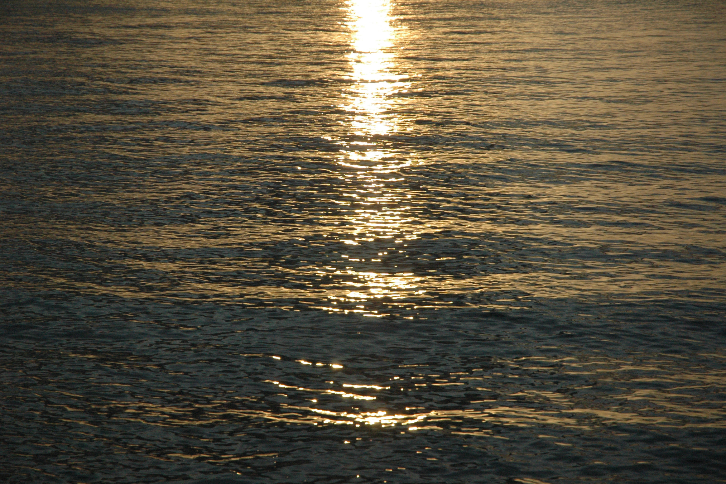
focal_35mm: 106
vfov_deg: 12.9
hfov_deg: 19.3
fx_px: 2137
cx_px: 366
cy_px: 242
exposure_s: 1/8000
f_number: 5.6
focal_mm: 70
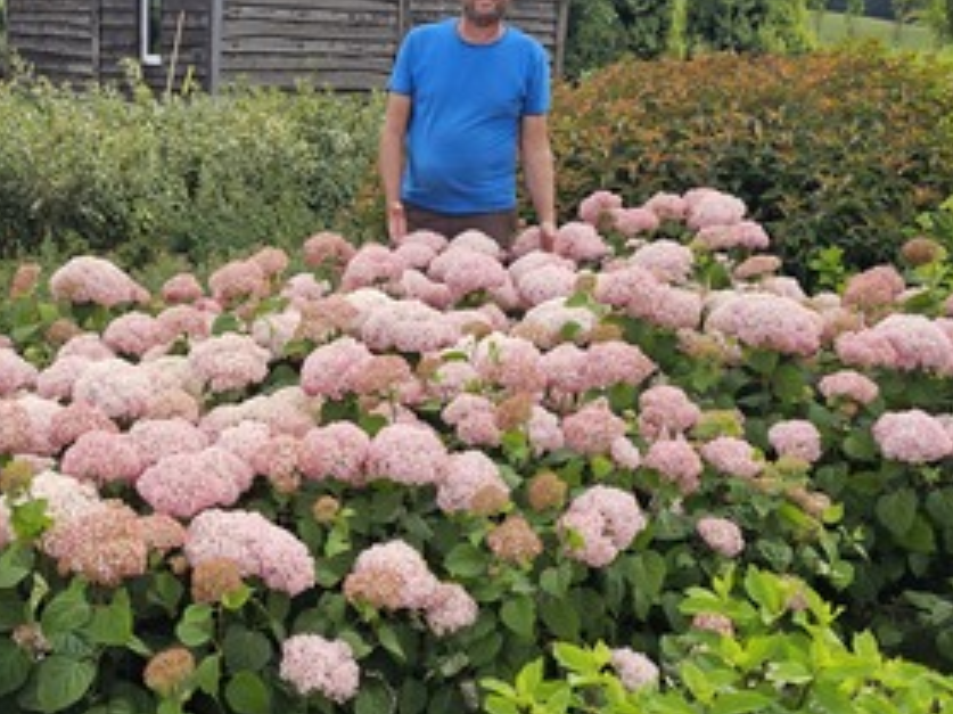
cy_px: 366
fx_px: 1211
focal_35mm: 44
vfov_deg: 32.8
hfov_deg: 41.2
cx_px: 196
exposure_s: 1/332
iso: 10
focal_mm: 6.3
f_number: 1.7
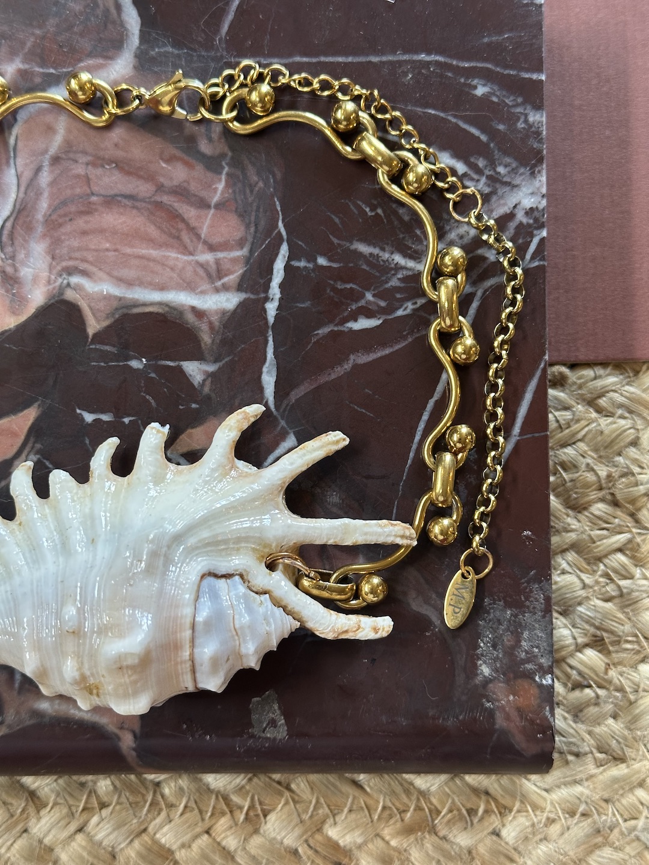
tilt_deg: -84.3
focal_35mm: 48
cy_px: 432
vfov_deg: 39.7
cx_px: 324
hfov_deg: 30.3
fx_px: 1200
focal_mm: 6.86
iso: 200
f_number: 1.78
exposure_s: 1/50
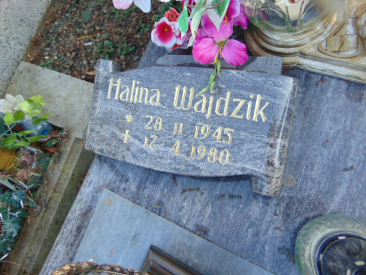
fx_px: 264
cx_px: 183
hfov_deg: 69.4
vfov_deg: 54.9
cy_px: 138
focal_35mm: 25
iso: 160
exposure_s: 1/200
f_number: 3
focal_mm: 4.5
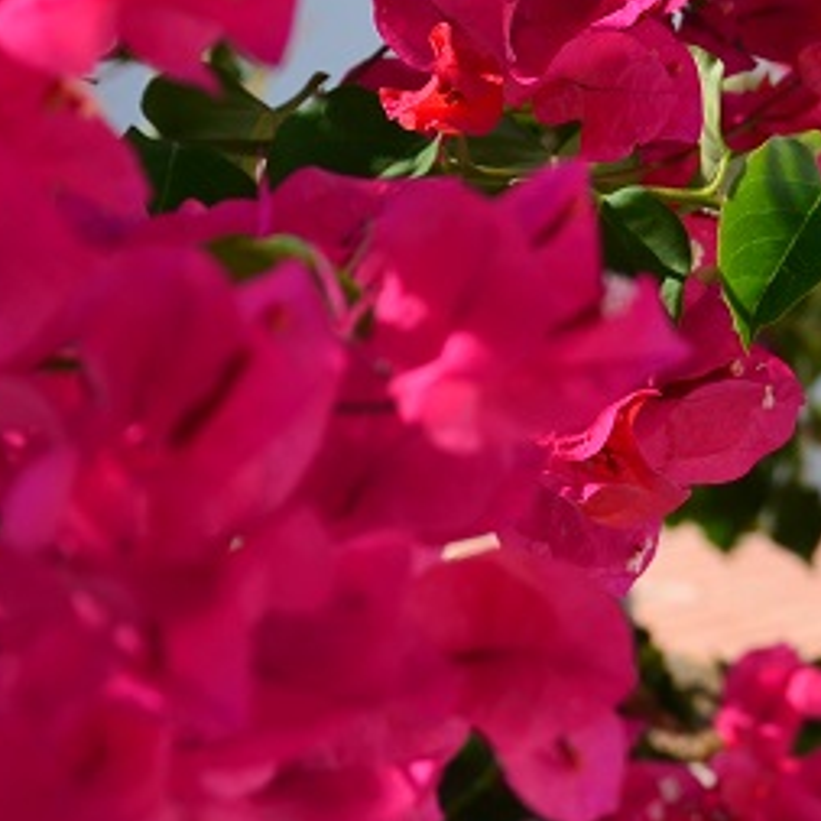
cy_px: 144
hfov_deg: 12.3
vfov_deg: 12.5
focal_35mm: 139
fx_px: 3730
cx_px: 928
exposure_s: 1/400
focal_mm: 28
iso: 100
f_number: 4
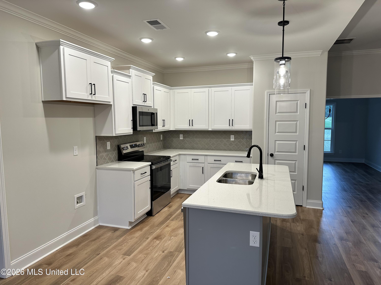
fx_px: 264
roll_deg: -0.2
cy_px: 142
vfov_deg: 56.8
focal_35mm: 24
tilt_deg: -4.6
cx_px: 190
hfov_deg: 71.6
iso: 100
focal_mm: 6.86
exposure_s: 1/120
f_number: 1.78
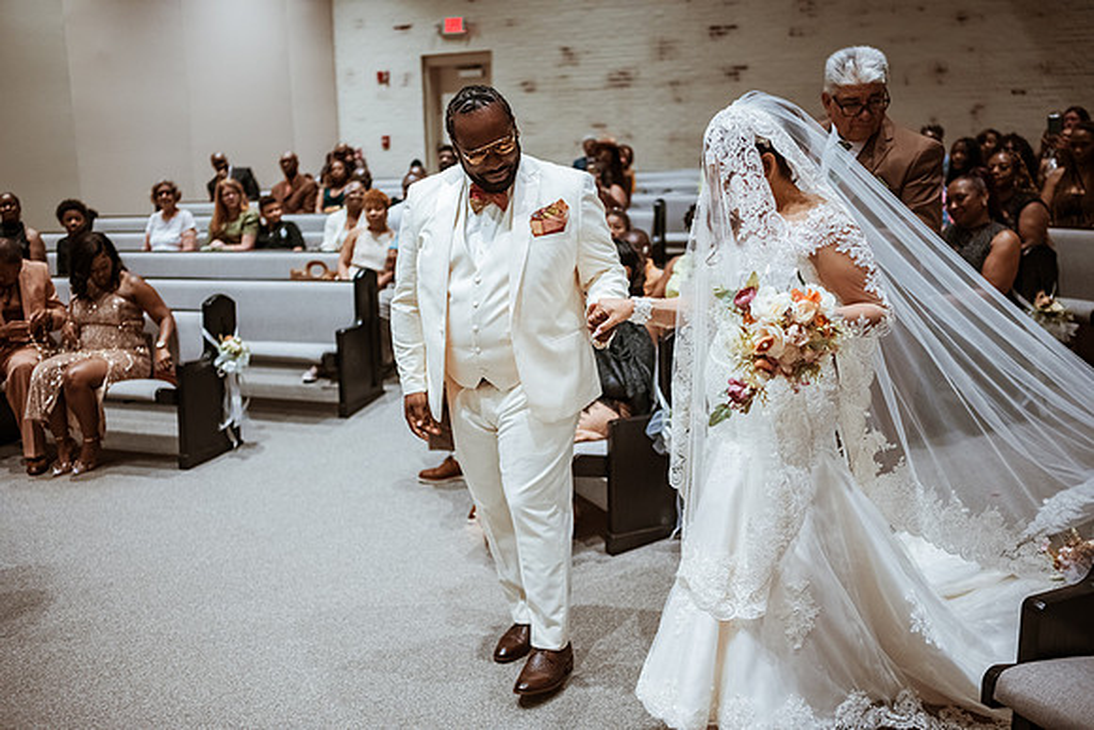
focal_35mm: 35
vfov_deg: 37.9
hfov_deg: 54.4
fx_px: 1064
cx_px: 547
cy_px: 365
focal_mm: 35
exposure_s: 1/500
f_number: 1.8
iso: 1250
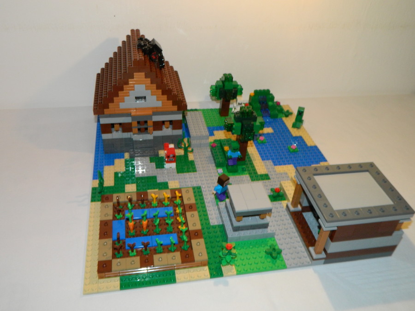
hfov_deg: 58.4
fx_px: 372
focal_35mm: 31
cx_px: 208
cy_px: 156
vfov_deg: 45.4
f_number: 3.2
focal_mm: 5.6
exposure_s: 1/40
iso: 200
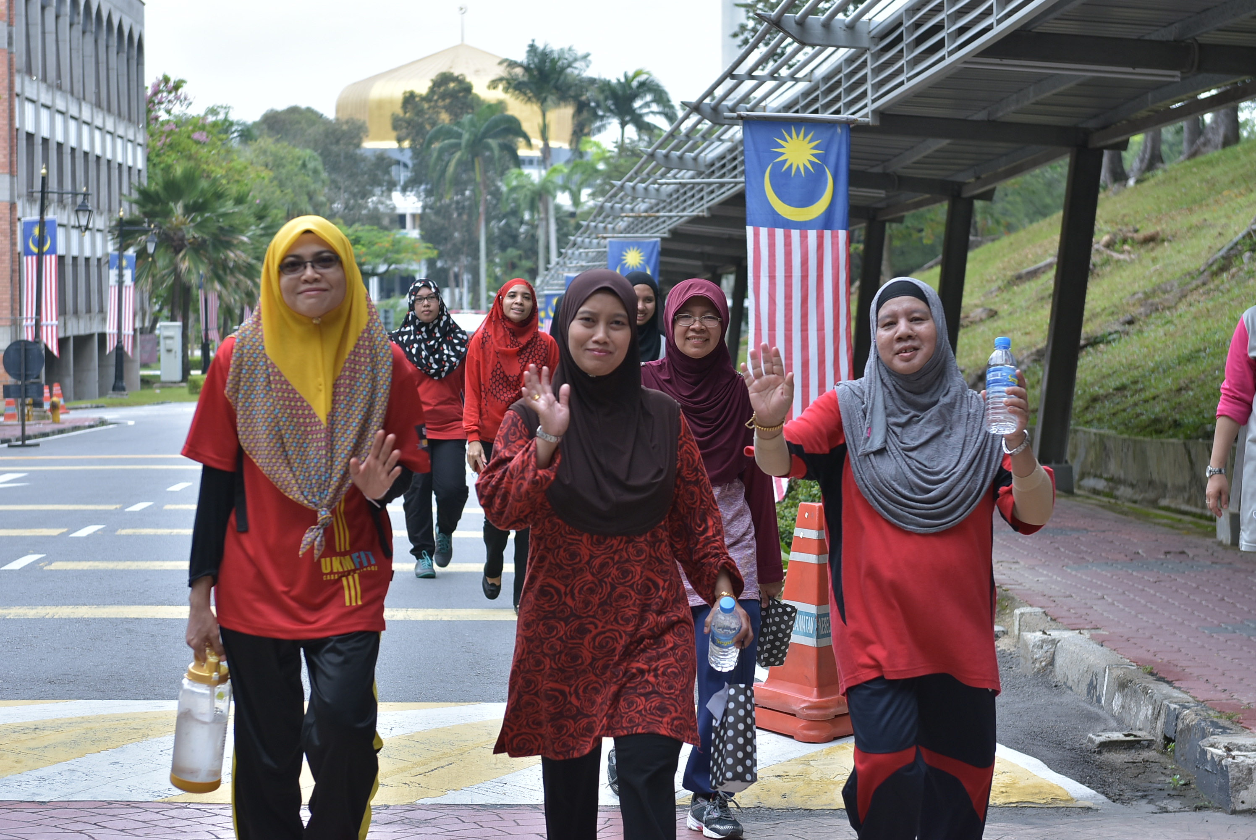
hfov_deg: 23.4
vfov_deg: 15.7
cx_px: 628
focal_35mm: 87
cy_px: 420
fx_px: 3038
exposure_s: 1/320
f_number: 4.5
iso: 200
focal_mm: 58
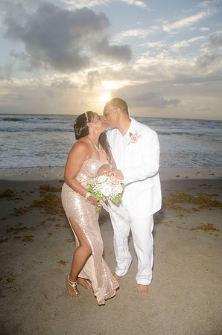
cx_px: 111
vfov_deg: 67.5
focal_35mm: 27
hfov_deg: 47.7
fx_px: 251
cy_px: 168
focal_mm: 18
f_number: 5.6
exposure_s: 1/250
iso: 100
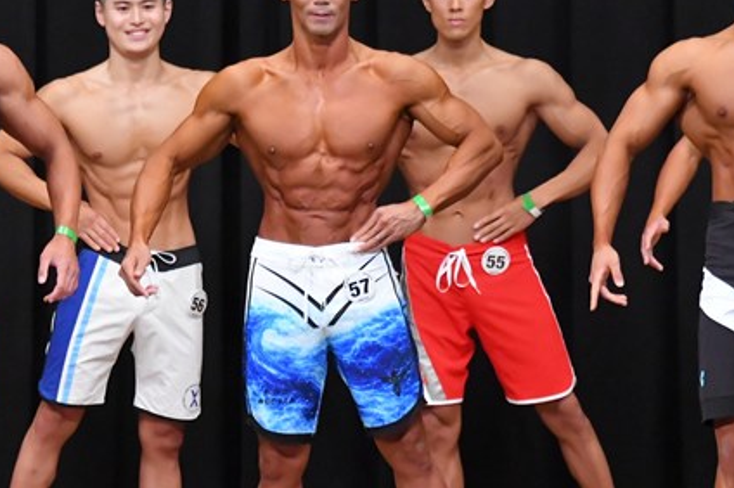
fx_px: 8373
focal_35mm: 411
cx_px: 153
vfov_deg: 3.3
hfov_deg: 5.0
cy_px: 299
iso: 8000
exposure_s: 1/400
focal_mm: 150
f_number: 5.6
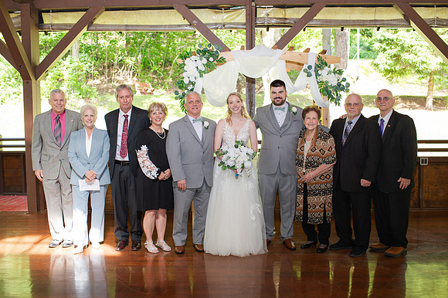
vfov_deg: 35.1
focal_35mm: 38
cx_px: 224
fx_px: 471
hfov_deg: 50.8
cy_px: 155
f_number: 3.2
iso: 280
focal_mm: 35
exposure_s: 1/200
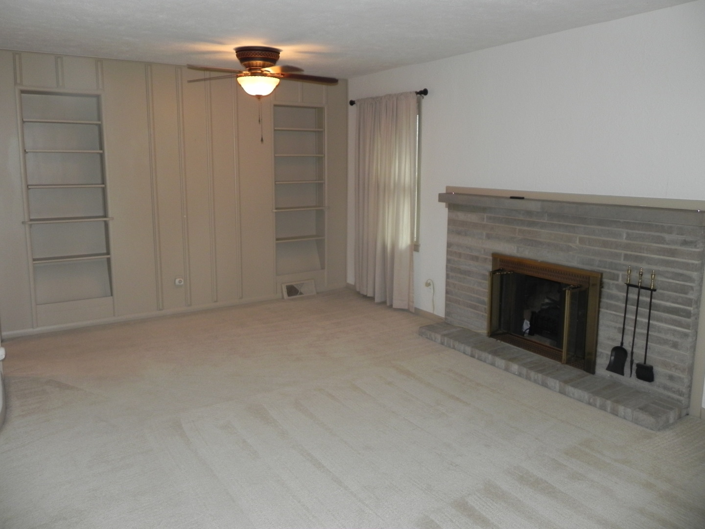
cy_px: 264
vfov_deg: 53.1
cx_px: 352
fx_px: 530
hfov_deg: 67.3
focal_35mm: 26
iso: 200
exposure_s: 1/30
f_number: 2.8
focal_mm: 4.6
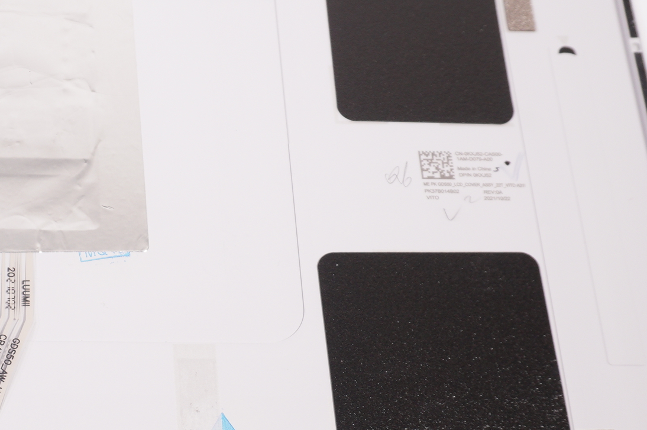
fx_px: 1407
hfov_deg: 24.7
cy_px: 320
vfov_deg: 17.3
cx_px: 2
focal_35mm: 78
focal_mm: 19
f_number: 5.6
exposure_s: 1/50
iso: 200
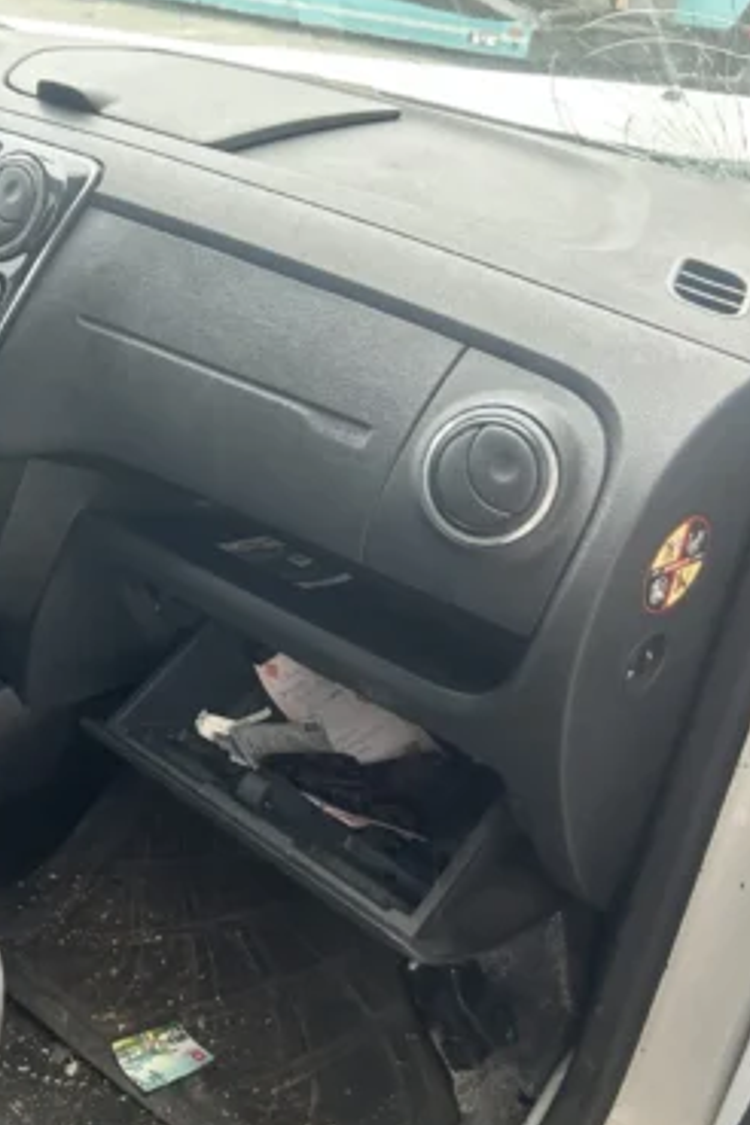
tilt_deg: -23.1
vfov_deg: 44.4
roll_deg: -3.5
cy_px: 488
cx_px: -55
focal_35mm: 44
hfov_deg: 28.1
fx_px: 1375
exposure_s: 1/121
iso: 125
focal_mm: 5.7
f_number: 1.5
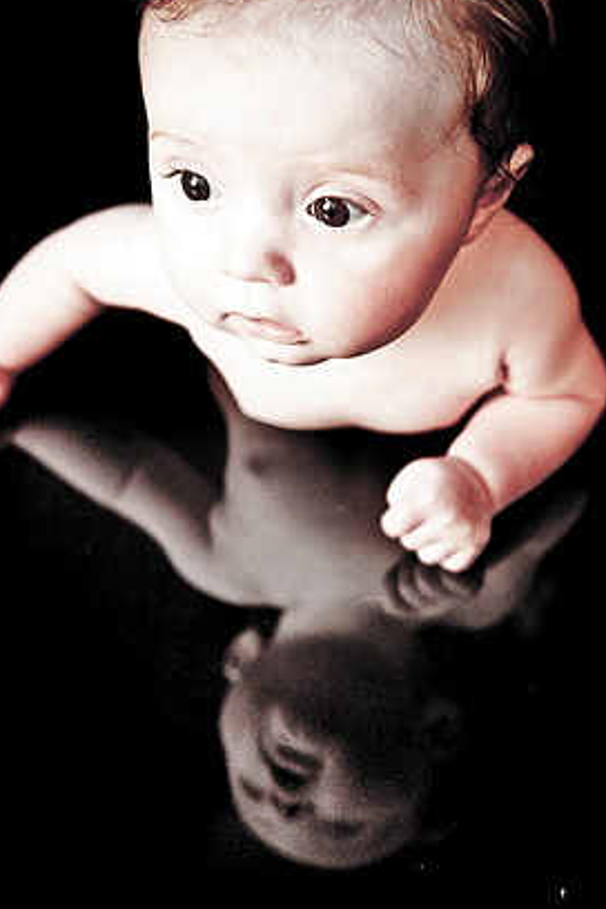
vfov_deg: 45.4
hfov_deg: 31.2
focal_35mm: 43
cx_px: 326
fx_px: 1086
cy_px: 450
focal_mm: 26
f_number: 2.8
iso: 200
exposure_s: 1/60
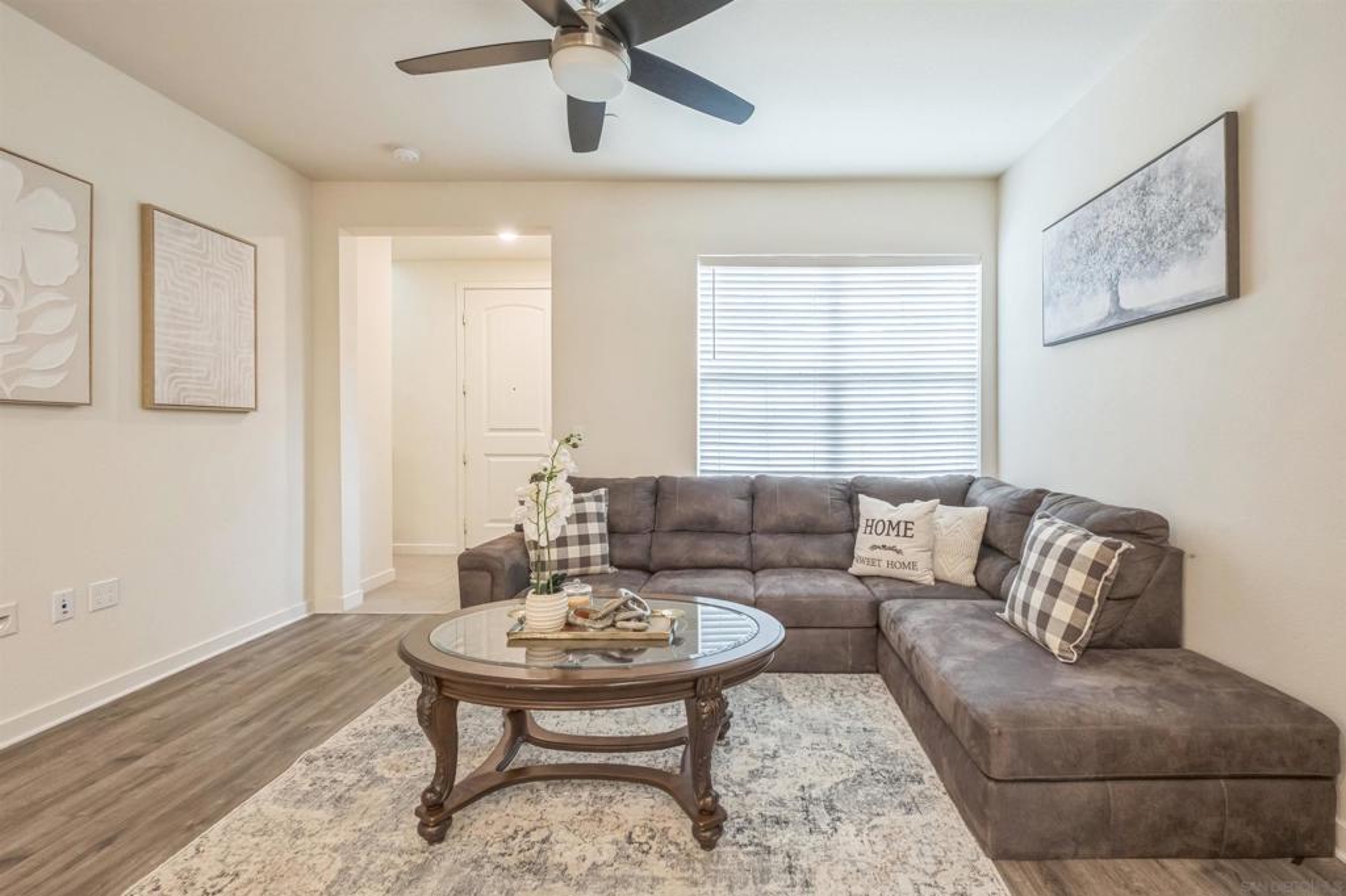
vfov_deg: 77.3
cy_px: 448
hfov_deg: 100.4
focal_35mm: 15
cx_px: 673
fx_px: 561
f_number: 8
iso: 400
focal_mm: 10
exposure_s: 1/10
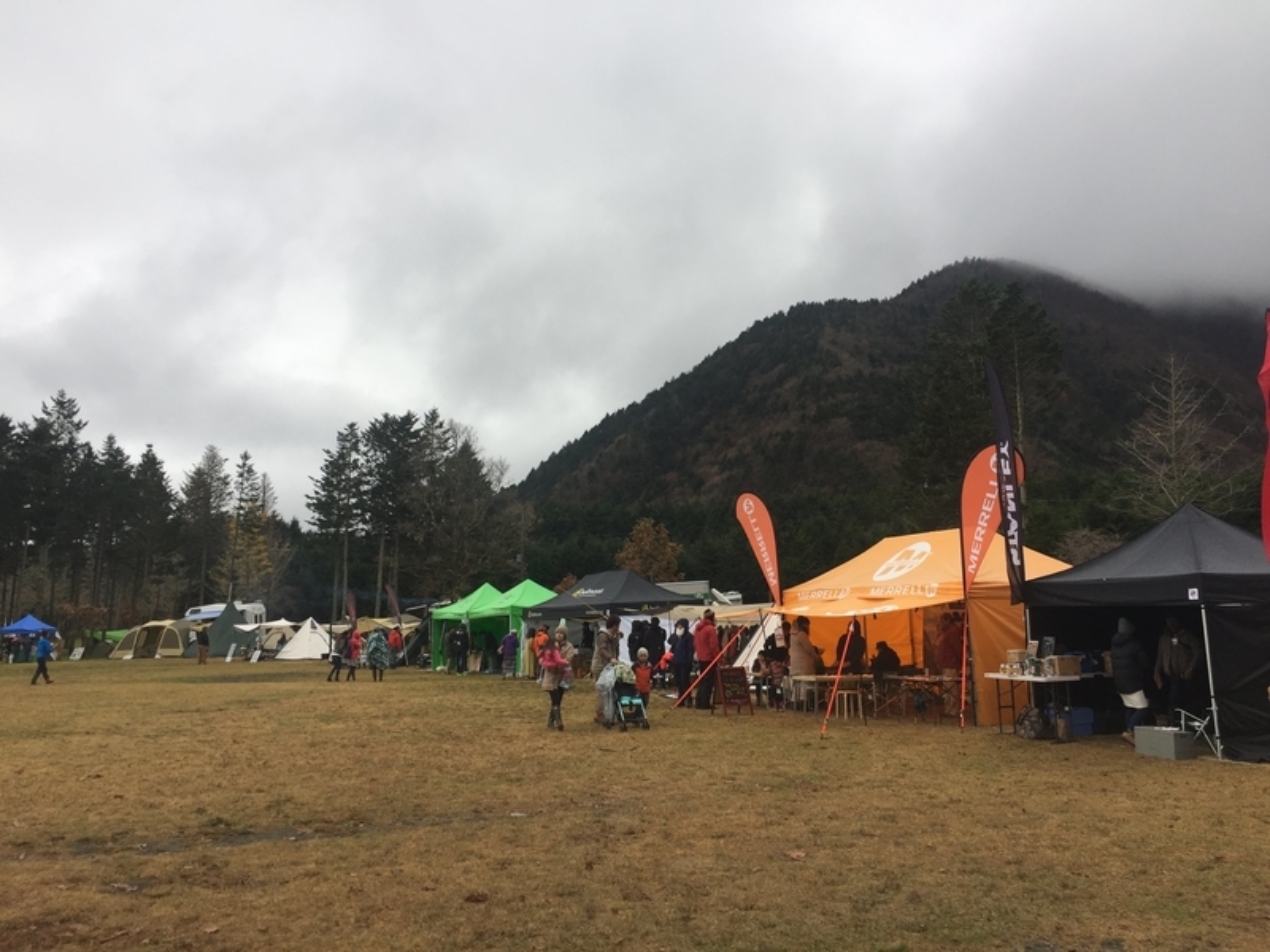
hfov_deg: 61.7
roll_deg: -0.4
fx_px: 1064
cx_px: 635
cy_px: 476
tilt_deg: +10.0
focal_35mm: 29
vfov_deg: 48.2
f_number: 2.2
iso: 32
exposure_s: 1/238
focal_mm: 4.15
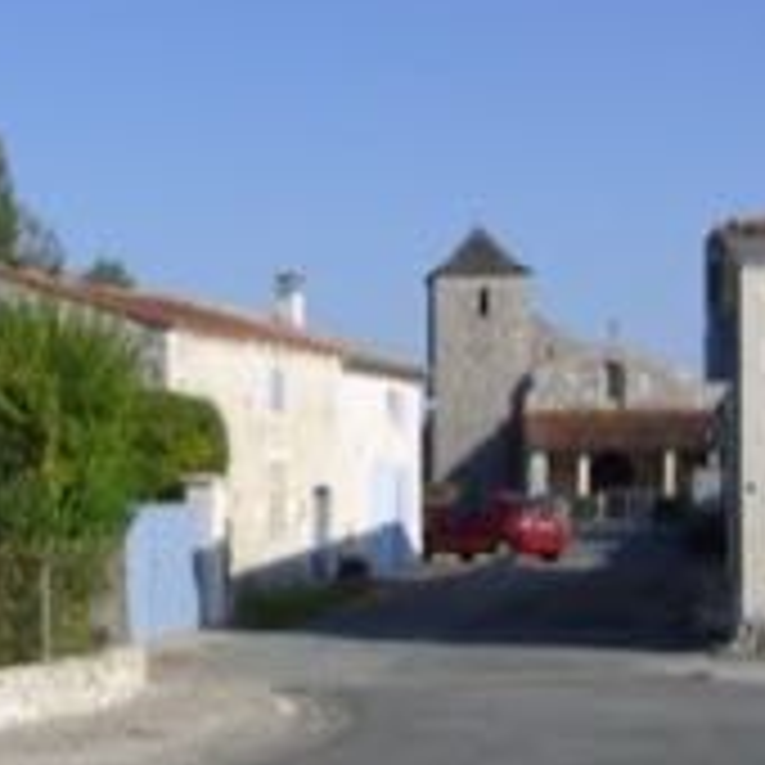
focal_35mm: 78
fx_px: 1950
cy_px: 342
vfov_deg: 22.2
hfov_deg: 22.2
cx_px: 338
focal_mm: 5.8
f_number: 7.1
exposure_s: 1/350
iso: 80
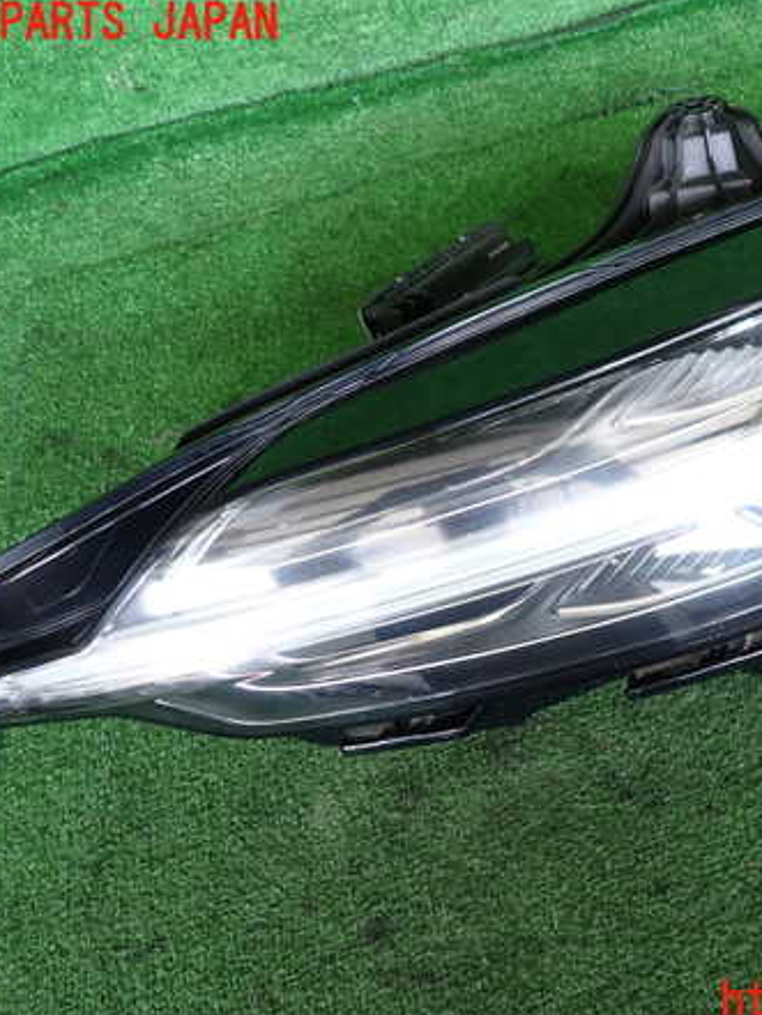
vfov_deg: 53.9
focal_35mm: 34
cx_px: 550
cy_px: 513
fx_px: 997
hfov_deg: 40.9
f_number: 2
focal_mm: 4.5
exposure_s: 1/50
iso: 200
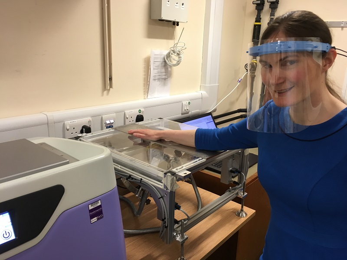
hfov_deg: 61.7
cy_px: 130
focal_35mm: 29
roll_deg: -2.4
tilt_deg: -16.4
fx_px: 291
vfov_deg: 48.2
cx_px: 174
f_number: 2.2
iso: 80
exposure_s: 1/33
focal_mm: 4.15
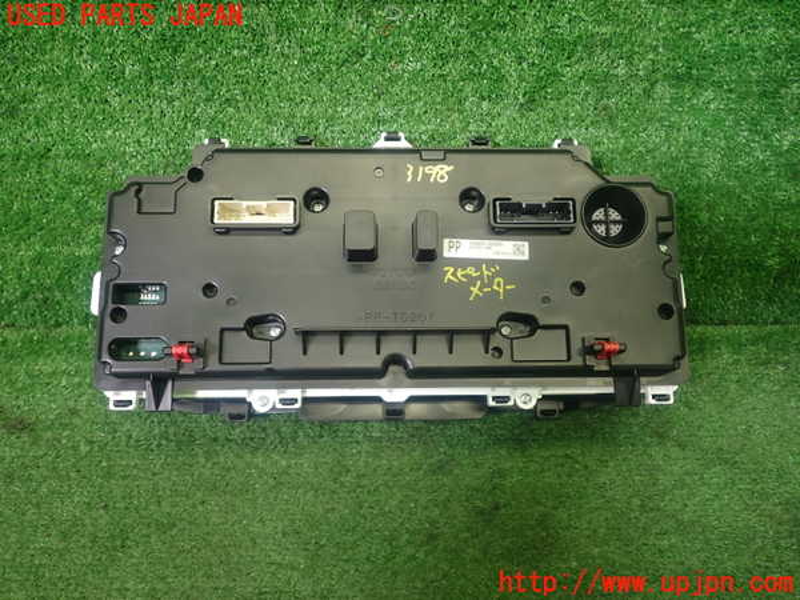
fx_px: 693
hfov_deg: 60.0
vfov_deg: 46.8
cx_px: 400
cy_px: 300
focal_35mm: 30
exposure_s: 1/60
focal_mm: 5.4
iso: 160
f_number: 2.3
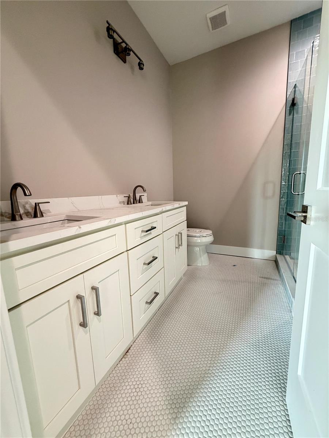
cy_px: 219
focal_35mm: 14
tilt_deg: -9.4
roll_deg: +1.8
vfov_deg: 102.1
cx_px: 164
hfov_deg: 85.7
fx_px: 177
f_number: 2.2
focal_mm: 2.22
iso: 500
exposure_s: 1/60
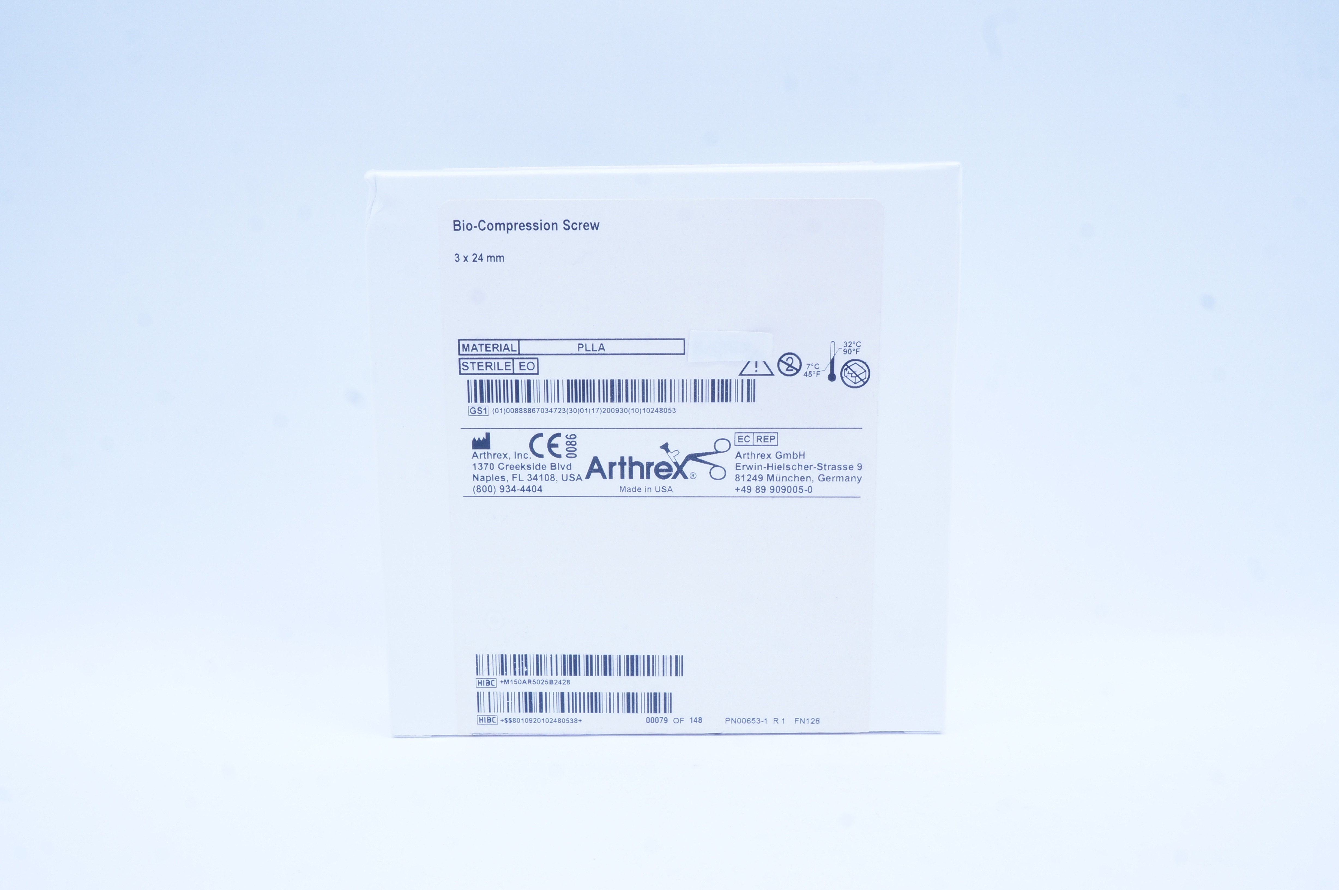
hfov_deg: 53.2
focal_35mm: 36
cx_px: 670
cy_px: 445
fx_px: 1338
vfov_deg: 36.8
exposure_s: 1/10
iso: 400
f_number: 14
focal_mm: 24
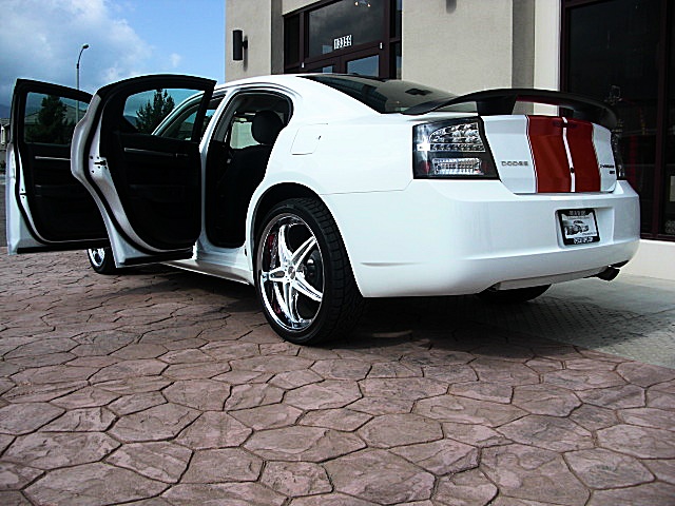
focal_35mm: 36
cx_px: 338
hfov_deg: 51.4
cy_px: 253
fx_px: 702
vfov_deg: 39.7
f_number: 2.8
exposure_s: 1/1000
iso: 50
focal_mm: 6.3
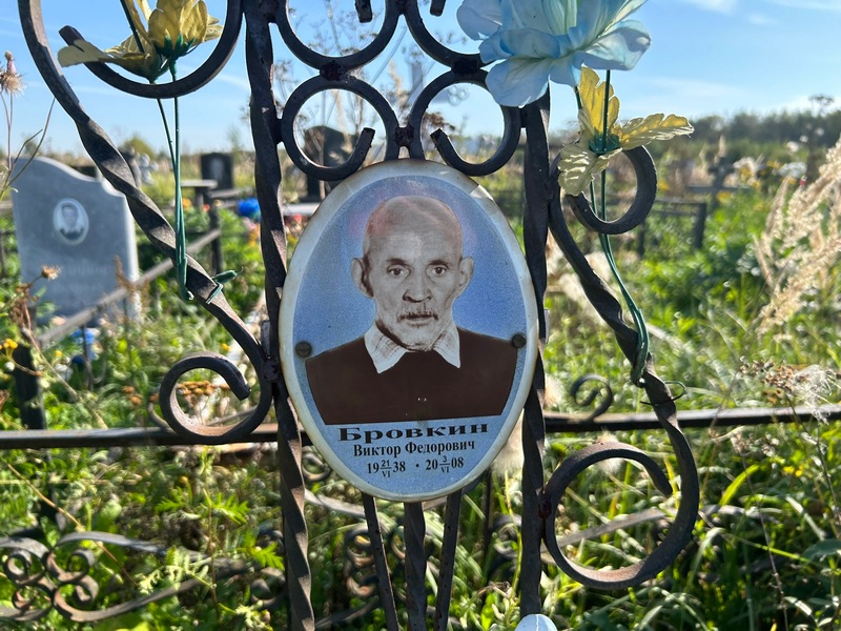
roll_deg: -0.5
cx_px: 420
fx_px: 632
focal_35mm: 26
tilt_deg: -10.9
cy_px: 316
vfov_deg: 53.1
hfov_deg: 67.3
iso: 50
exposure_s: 1/1575
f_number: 1.5
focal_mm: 5.7
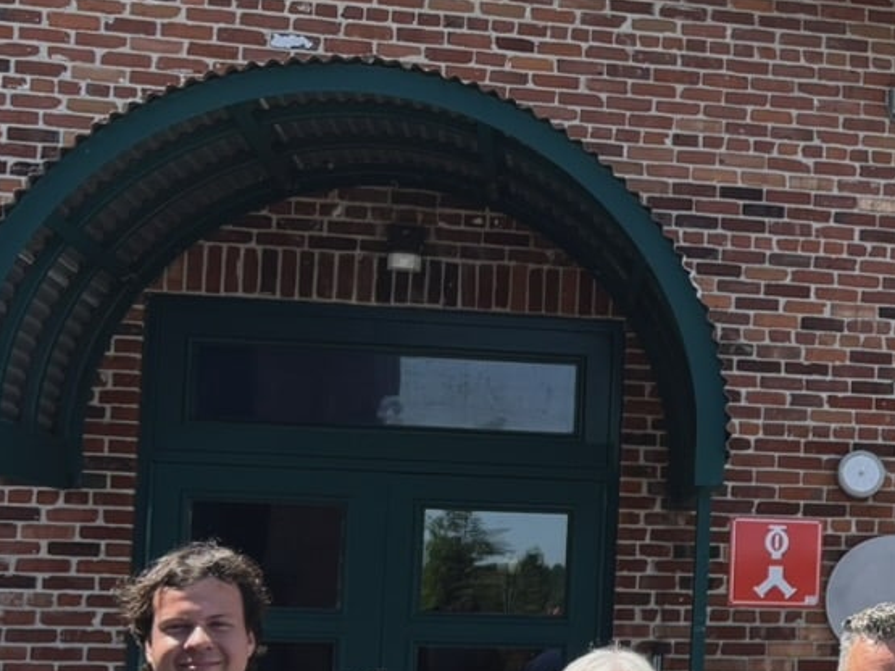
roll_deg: -1.7
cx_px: 1329
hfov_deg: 18.3
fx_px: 2482
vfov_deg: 15.4
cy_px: 473
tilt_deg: +3.3
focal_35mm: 96
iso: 50
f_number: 1.6
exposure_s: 1/1205
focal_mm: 5.96
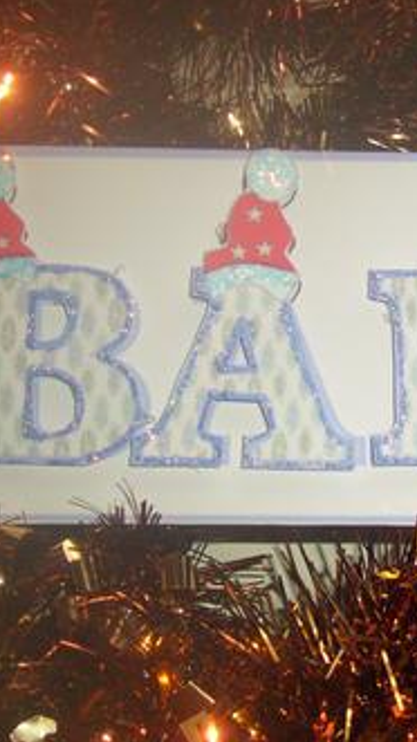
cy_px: 370
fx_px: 1456
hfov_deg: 16.0
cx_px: 415
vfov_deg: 28.6
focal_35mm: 74
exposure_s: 1/40
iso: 80
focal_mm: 8.8
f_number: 4
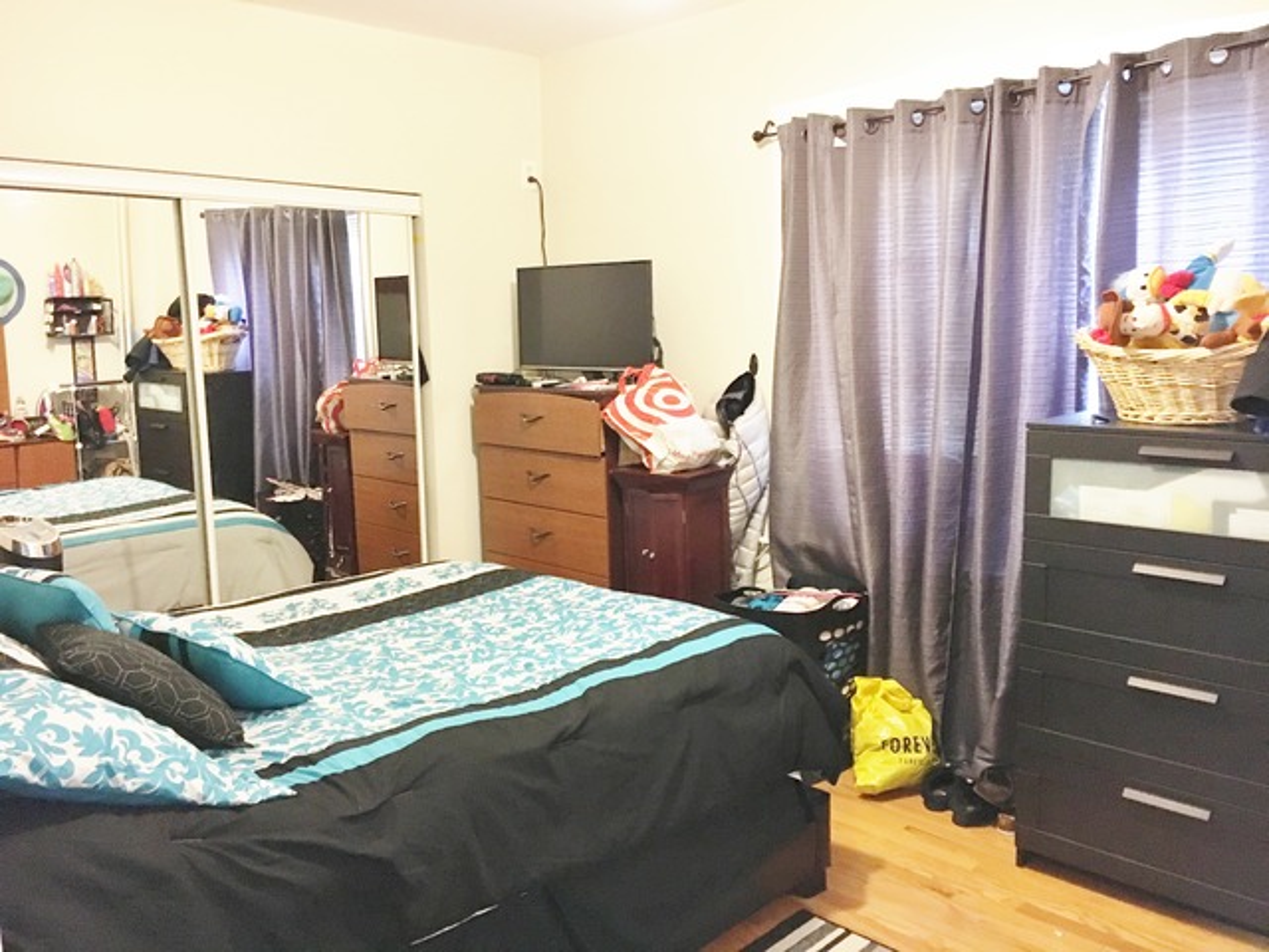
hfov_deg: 61.7
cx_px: 634
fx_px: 1063
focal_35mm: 29
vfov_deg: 48.2
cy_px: 476
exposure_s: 1/15
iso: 250
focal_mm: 4.15
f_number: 2.2
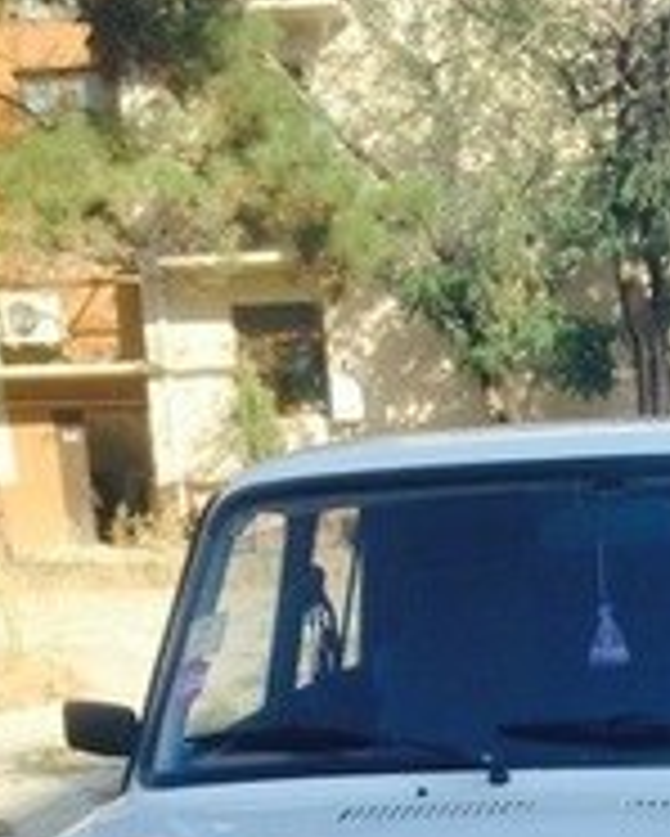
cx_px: 517
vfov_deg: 20.7
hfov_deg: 17.8
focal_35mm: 86
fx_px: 2130
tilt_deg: -17.4
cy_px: 1012
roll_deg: +1.5
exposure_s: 1/686
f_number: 2.4
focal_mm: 4.12
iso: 50
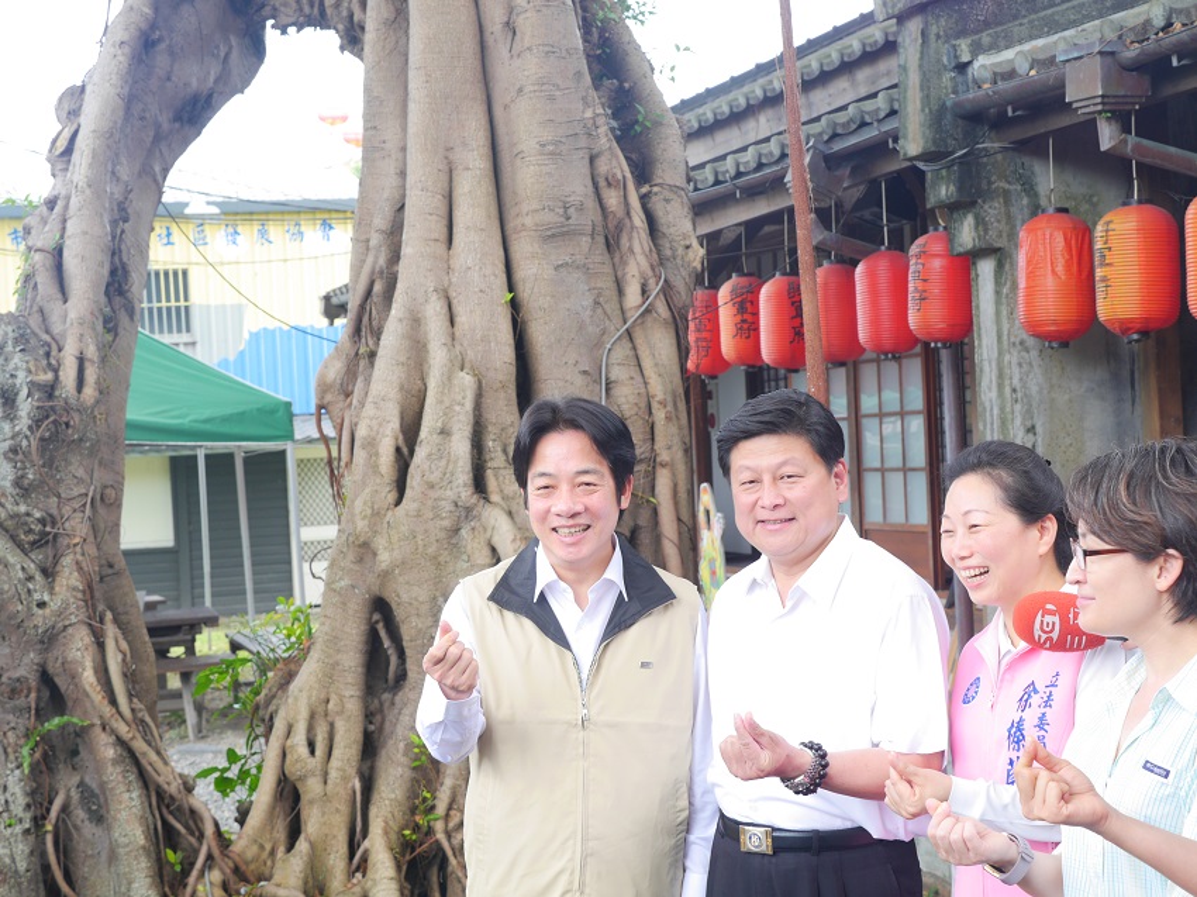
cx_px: 598
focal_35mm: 56
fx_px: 1936
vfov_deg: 26.1
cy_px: 448
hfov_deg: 34.4
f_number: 5
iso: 200
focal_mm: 28
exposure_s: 1/50
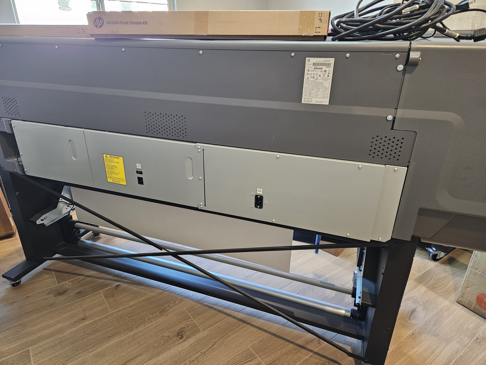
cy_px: 182
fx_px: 323
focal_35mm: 23
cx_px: 243
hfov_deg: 73.9
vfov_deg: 58.9
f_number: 1.8
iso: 640
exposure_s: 1/60
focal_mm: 5.4
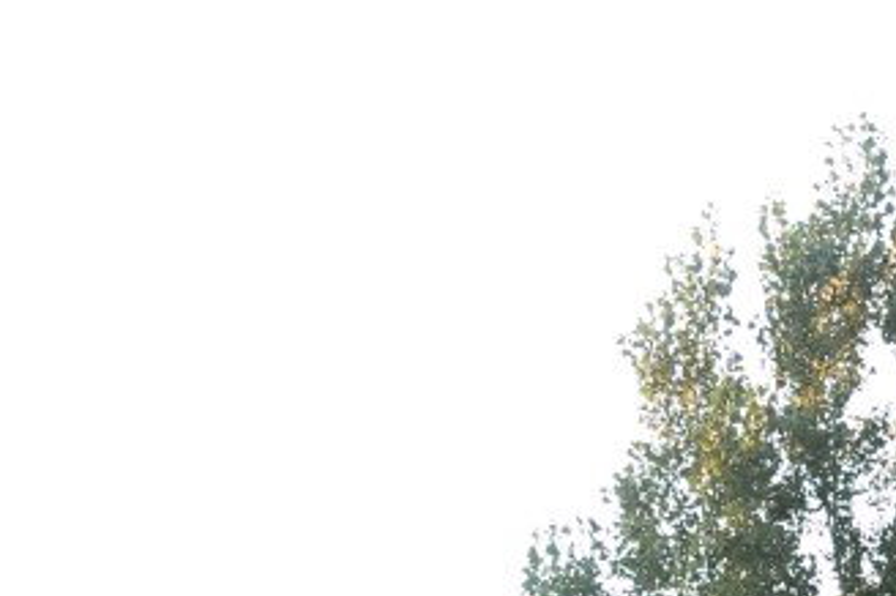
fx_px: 4550
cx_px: 1229
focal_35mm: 183
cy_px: 1085
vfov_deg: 7.3
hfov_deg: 10.9
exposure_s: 1/125
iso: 400
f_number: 4.5
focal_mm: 13.53
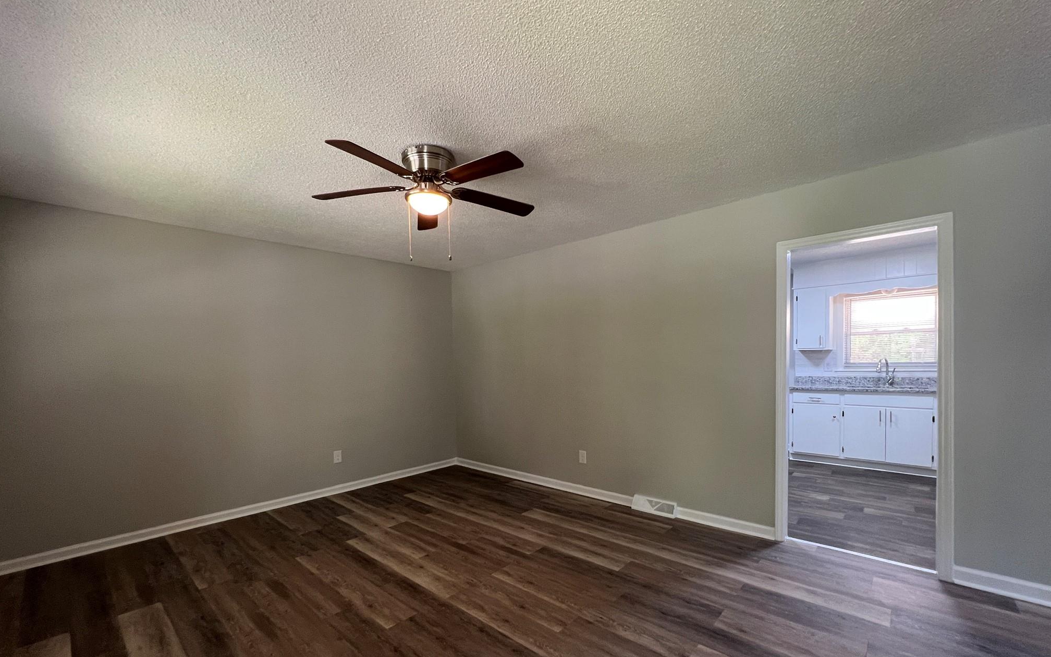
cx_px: 522
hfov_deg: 105.3
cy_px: 375
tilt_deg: +0.0
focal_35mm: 14
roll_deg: +1.7
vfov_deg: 78.2
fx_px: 401
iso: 250
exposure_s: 1/60
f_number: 1.8
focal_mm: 1.57
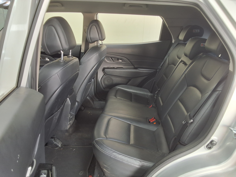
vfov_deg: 49.7
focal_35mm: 28
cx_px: 118
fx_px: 191
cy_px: 88
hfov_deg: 63.4
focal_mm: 2.91
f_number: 1.9
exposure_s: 1/40
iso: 80
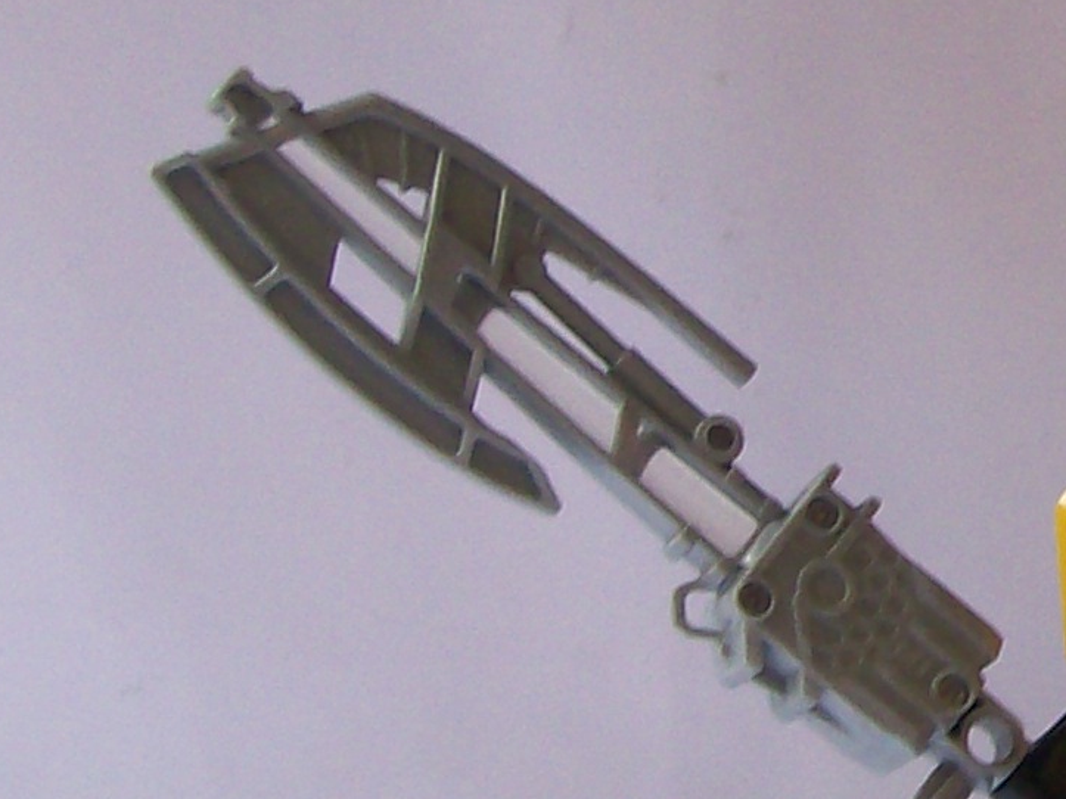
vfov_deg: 9.7
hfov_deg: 12.5
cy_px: 221
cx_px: 1374
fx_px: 4711
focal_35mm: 153
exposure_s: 1/70
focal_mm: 6
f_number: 2.7
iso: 80
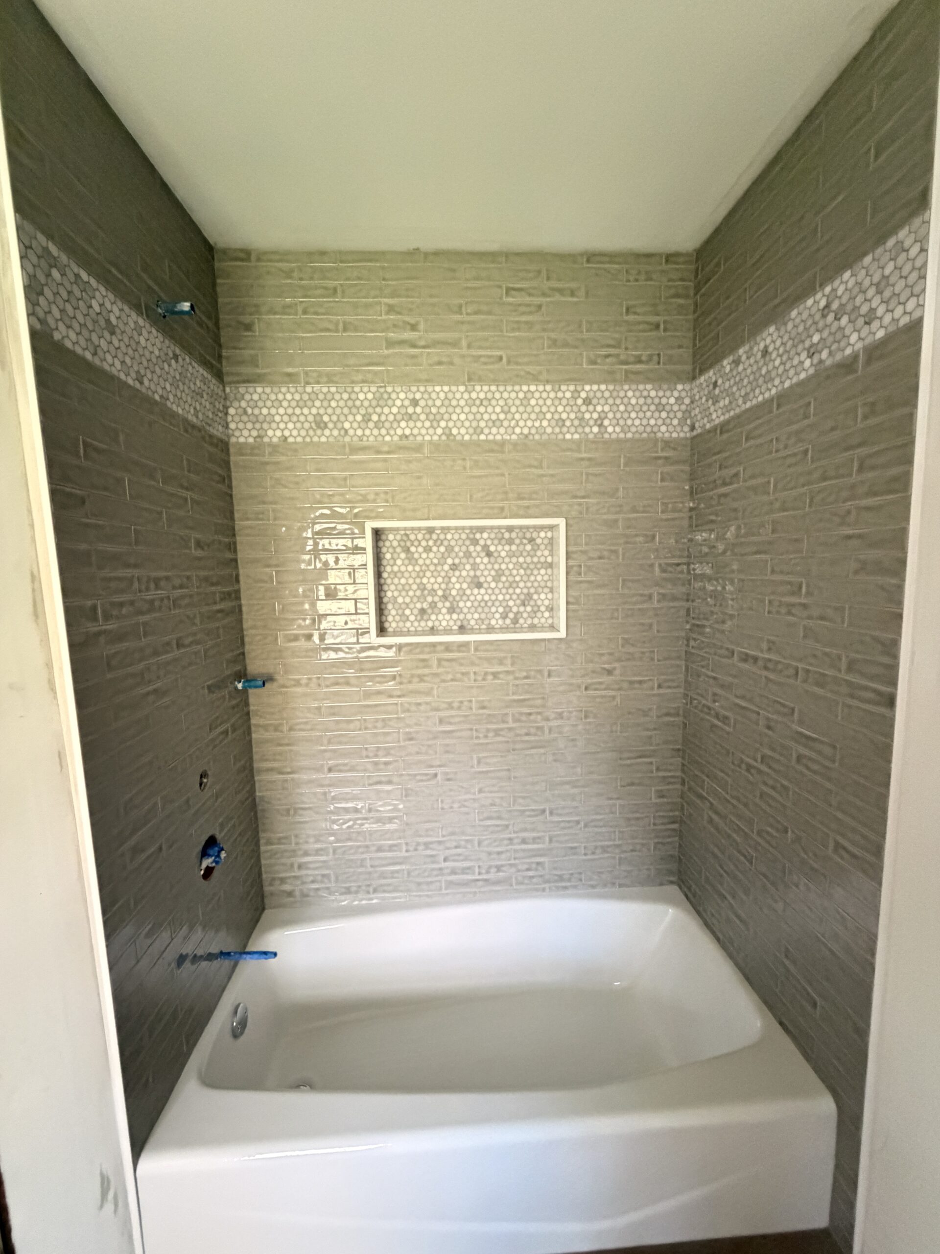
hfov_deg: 85.7
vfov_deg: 102.1
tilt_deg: -6.6
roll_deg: +1.5
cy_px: 627
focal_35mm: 14
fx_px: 507
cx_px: 470
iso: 1250
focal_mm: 2.22
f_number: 2.2
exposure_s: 1/60
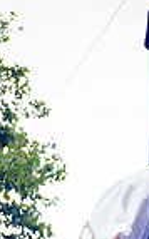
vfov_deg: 8.9
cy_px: 291
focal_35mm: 234
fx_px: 1525
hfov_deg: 5.4
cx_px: 343
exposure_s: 1/320
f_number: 4
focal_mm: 44
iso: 2000
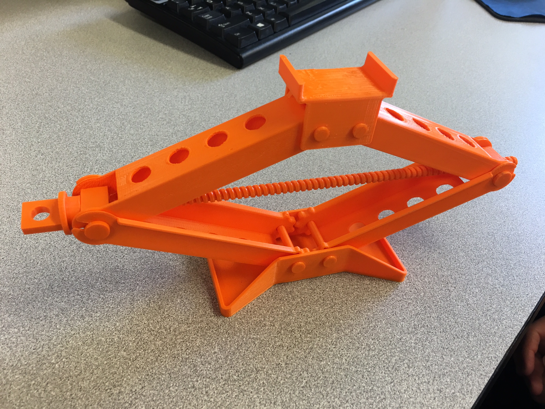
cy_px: 204
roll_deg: -5.7
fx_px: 457
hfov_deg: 61.7
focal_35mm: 29
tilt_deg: -42.0
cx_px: 272
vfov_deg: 48.2
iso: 25
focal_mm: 4.15
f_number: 2.2
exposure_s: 1/15
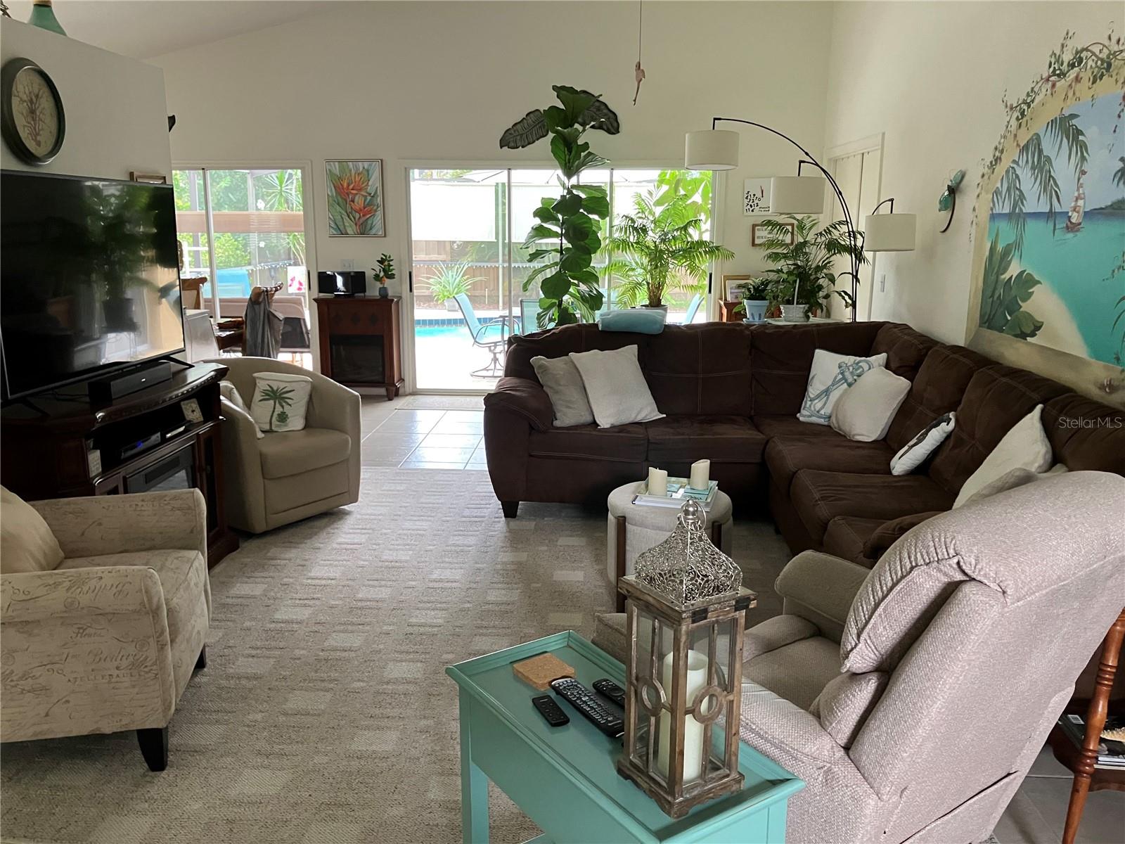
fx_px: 910
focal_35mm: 28
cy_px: 422
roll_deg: +0.2
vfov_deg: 49.7
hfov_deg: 63.4
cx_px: 562
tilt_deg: -11.0
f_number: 1.8
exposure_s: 1/60
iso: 250
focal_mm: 3.99
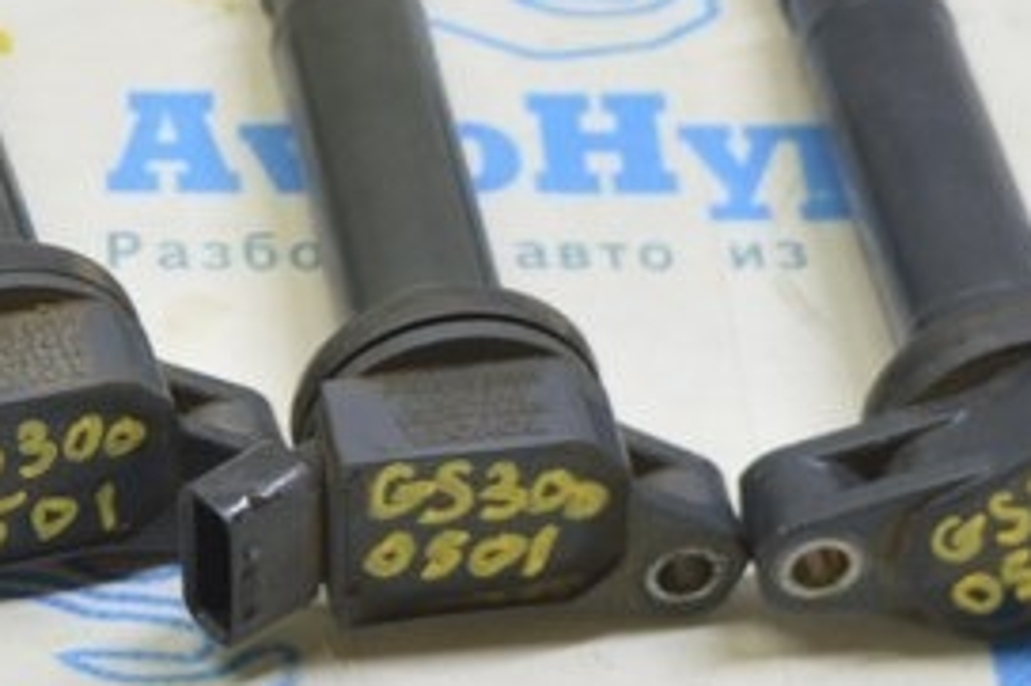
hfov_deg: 12.9
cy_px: 328
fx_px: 4522
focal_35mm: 158
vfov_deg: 8.7
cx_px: 80
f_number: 5.6
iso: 400
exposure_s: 1/20
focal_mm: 28
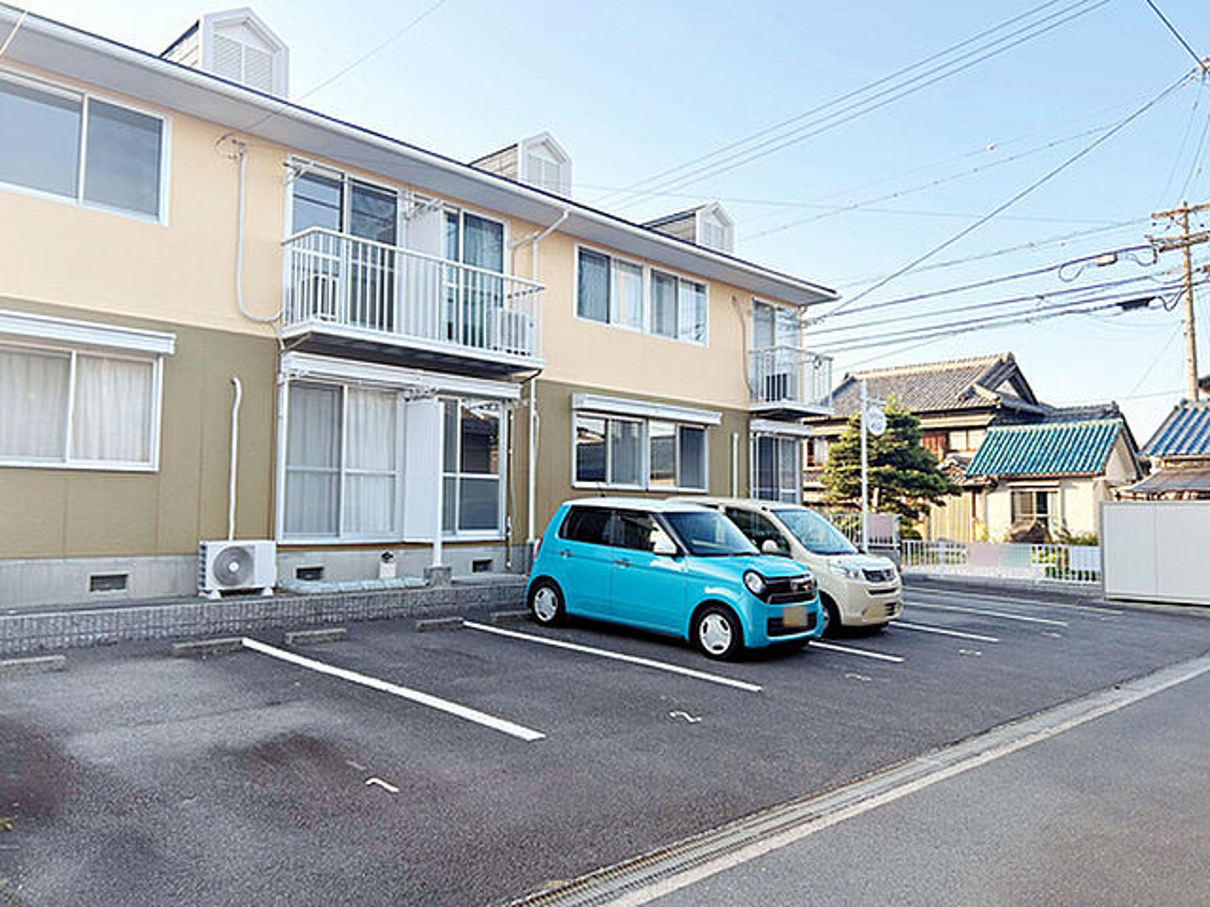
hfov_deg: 67.3
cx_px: 605
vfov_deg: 53.1
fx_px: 909
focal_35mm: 26
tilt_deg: +4.2
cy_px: 454
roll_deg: -0.4
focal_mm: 5.7
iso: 50
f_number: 1.5
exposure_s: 1/1029
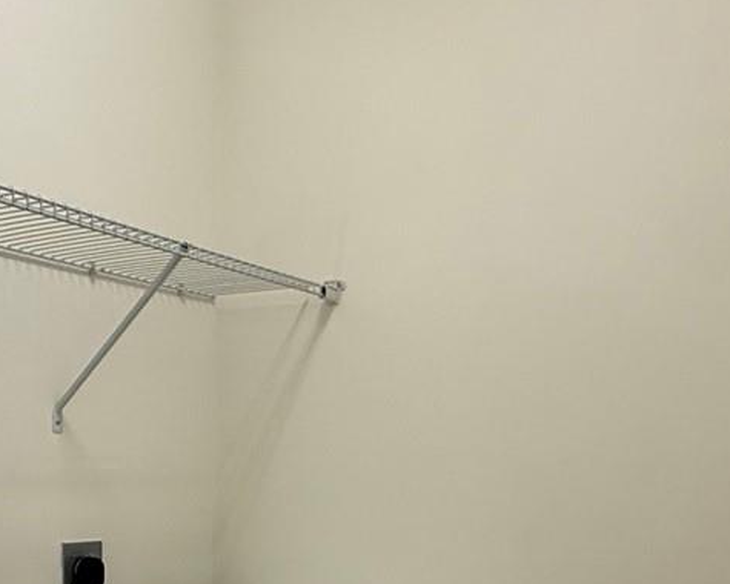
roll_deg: -1.7
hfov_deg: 40.1
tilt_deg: -6.5
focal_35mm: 46
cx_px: 286
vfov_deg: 30.7
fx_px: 994
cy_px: 567
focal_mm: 2.22
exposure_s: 1/120
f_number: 2.2
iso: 200
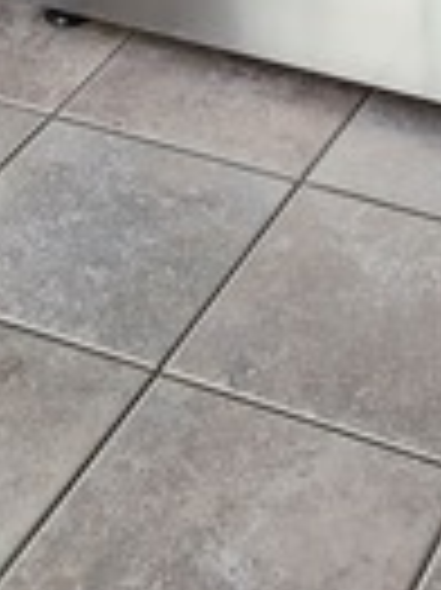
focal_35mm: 117
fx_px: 1991
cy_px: -502
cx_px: 292
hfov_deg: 12.6
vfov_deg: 14.6
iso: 125
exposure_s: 1/180
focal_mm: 5.4
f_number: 1.8
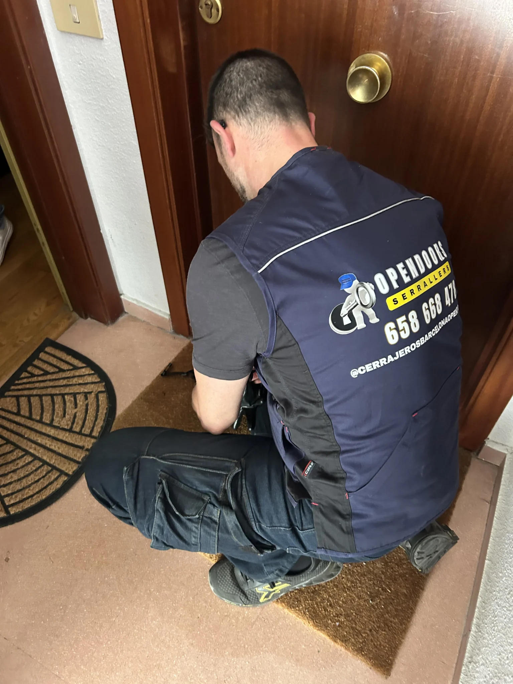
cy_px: 342
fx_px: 514
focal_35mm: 26
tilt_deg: -47.3
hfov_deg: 53.1
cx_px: 256
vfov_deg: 67.3
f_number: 1.5
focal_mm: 5.7
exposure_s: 1/33
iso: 500
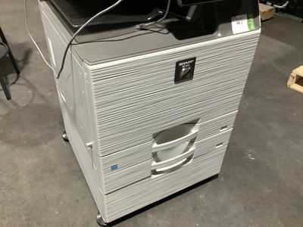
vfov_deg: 45.4
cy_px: 114
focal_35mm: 31
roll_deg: -3.8
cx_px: 152
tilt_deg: -38.7
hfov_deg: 58.4
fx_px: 271
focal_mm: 3.3
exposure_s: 1/50
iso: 250
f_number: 2.4
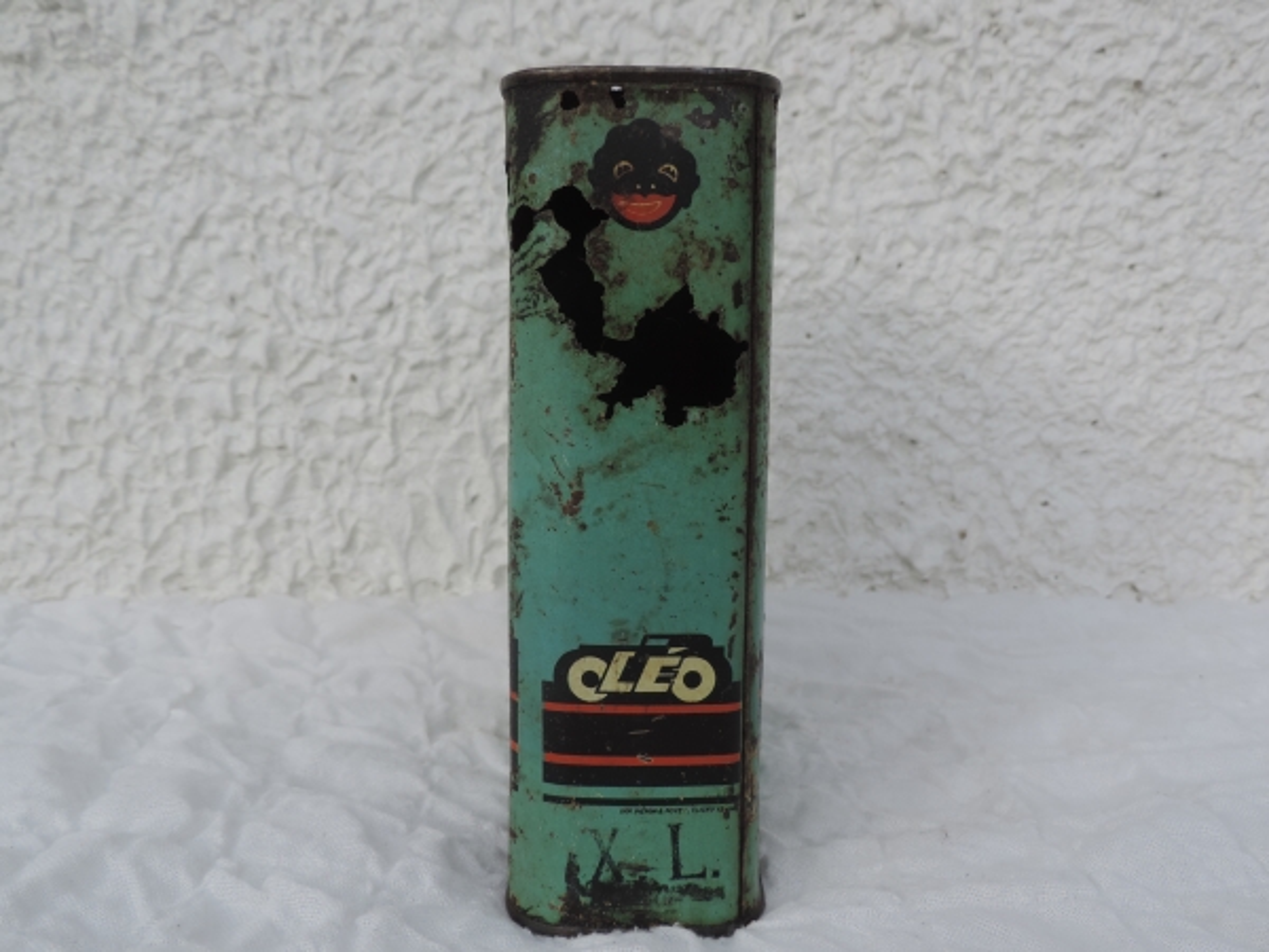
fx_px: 1210
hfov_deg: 55.4
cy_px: 476
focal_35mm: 33
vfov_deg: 42.9
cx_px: 634
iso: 80
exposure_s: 1/400
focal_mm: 5.8
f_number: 3.2
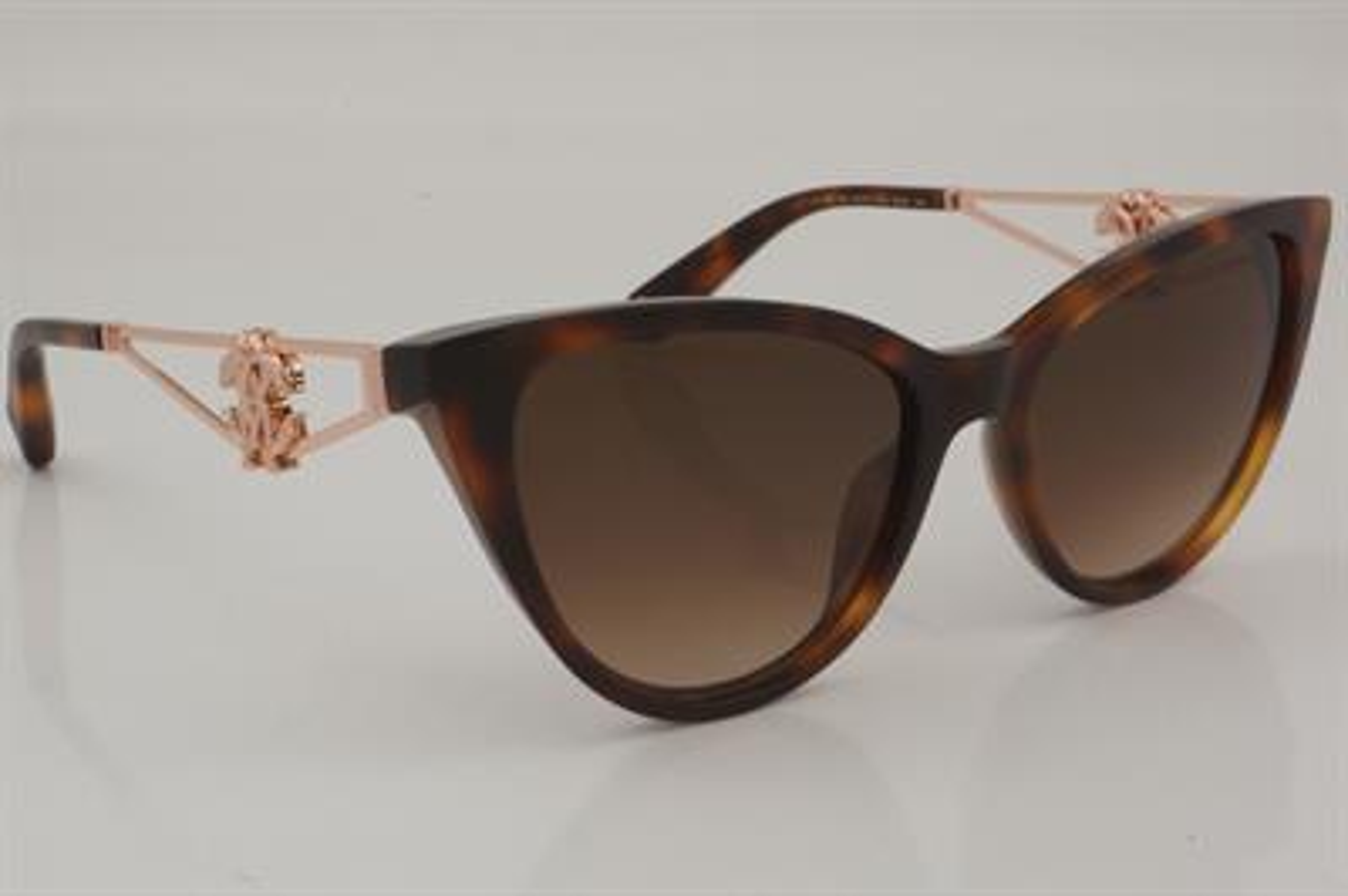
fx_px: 2806
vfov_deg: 18.2
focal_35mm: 75
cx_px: 674
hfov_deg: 27.0
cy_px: 448
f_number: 36
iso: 100
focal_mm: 50
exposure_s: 1/3
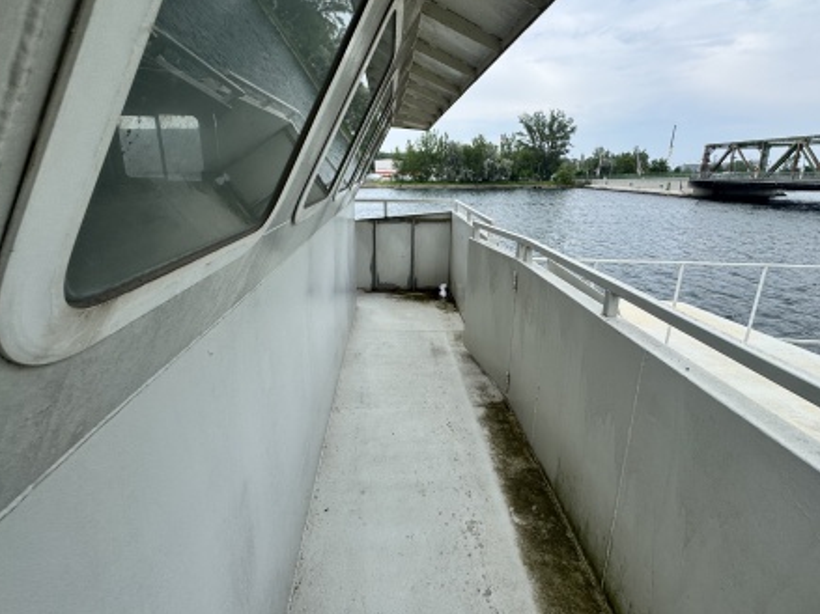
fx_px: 403
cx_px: 440
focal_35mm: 17
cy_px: 278
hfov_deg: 90.9
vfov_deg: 74.5
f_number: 2.2
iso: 40
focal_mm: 2.22
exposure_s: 1/687
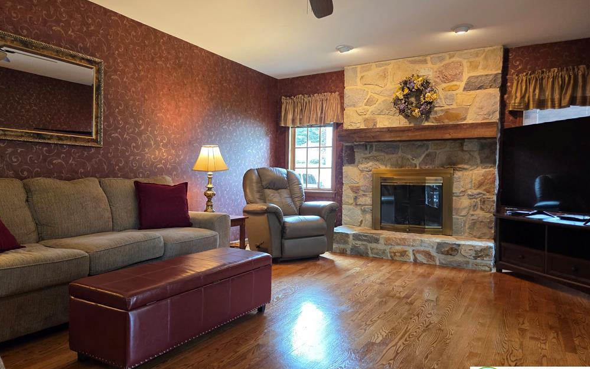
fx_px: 402
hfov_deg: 72.5
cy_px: 179
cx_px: 288
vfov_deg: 49.3
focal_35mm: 25
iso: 400
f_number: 1.8
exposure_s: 1/120
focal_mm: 5.4
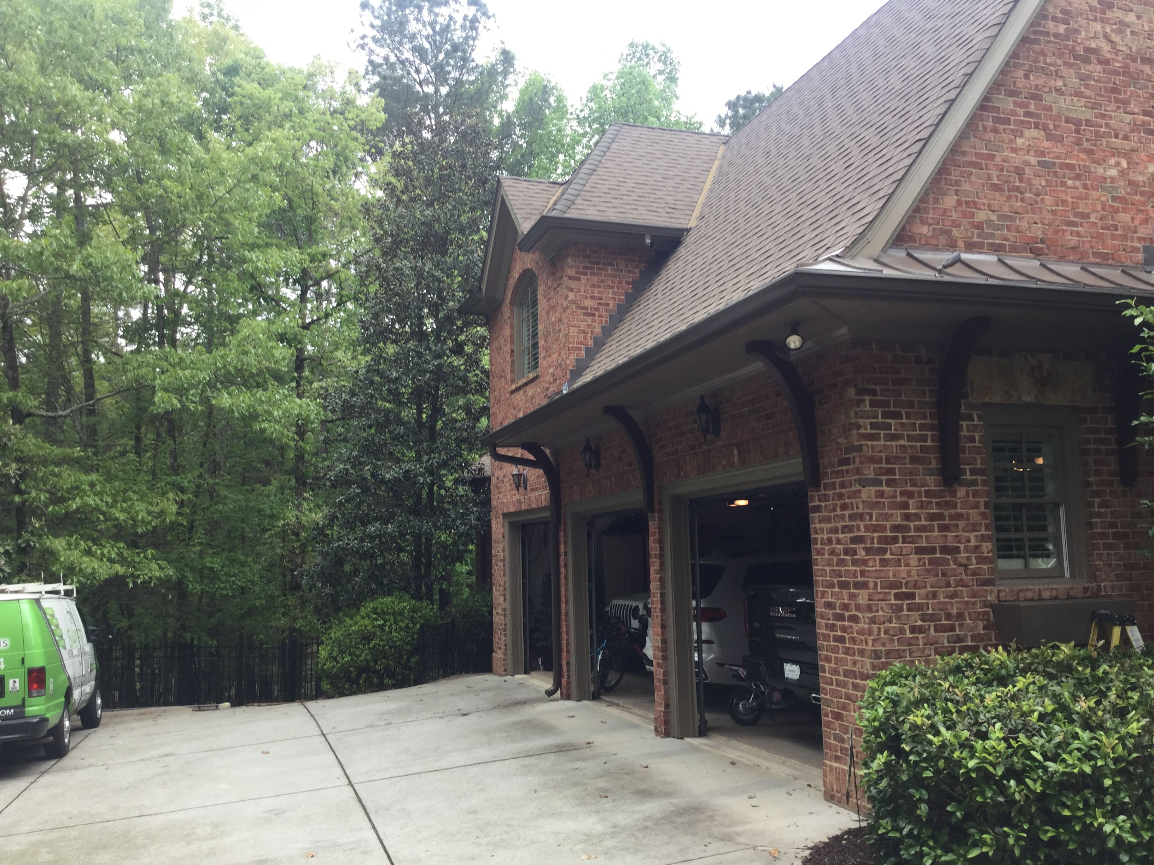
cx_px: 577
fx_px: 1033
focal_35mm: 31
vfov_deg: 45.4
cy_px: 432
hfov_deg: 58.4
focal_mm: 3.3
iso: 25
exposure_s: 1/126
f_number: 2.4
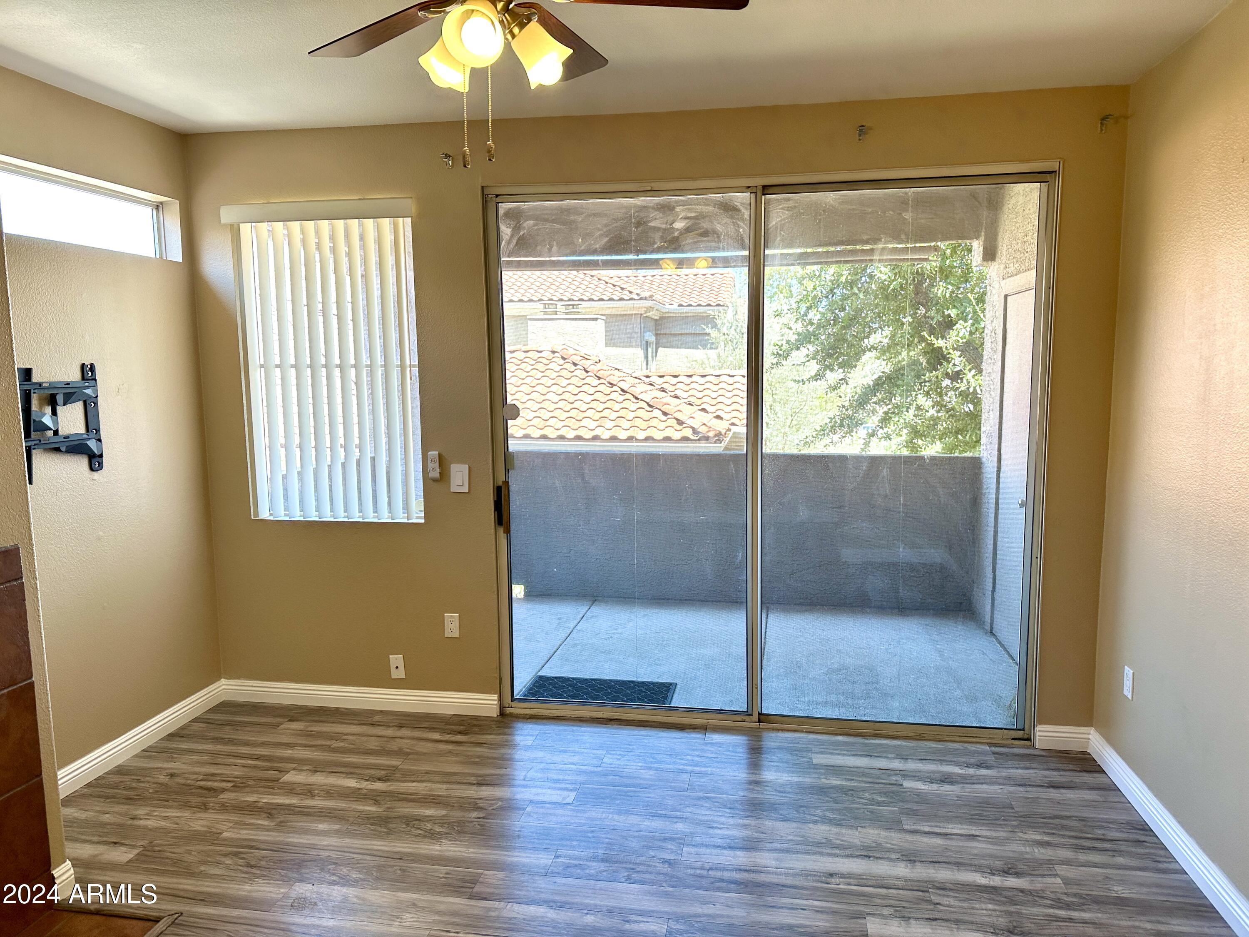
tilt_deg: -6.3
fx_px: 866
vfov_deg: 56.8
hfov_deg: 71.6
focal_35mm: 24
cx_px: 624
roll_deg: +0.6
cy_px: 468
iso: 100
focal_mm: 6.86
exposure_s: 1/148
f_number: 1.78
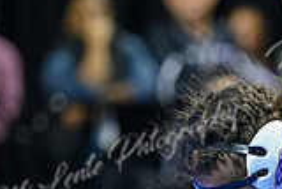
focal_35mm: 915
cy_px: 209
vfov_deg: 1.5
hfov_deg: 2.2
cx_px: 381
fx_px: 7174
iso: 3200
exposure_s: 1/800
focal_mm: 175
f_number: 2.8
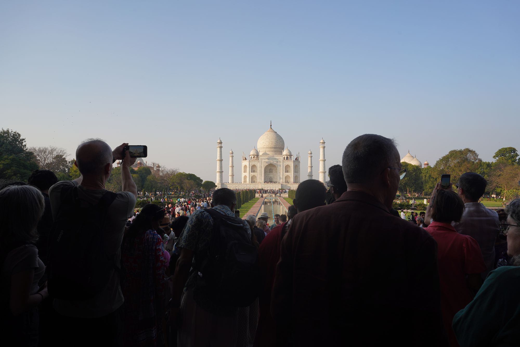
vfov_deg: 53.1
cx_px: 260
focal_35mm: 24
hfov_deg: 73.7
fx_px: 347
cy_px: 174
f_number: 11
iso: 100
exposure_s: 1/100
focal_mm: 24
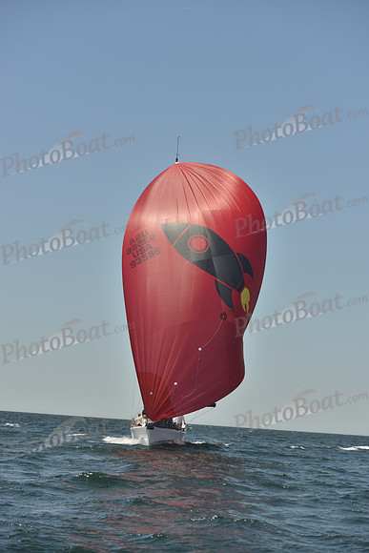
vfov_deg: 28.8
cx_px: 184
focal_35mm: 70
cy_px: 276
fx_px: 1076
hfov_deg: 19.5
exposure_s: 1/1250
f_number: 5.6
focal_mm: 70
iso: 280
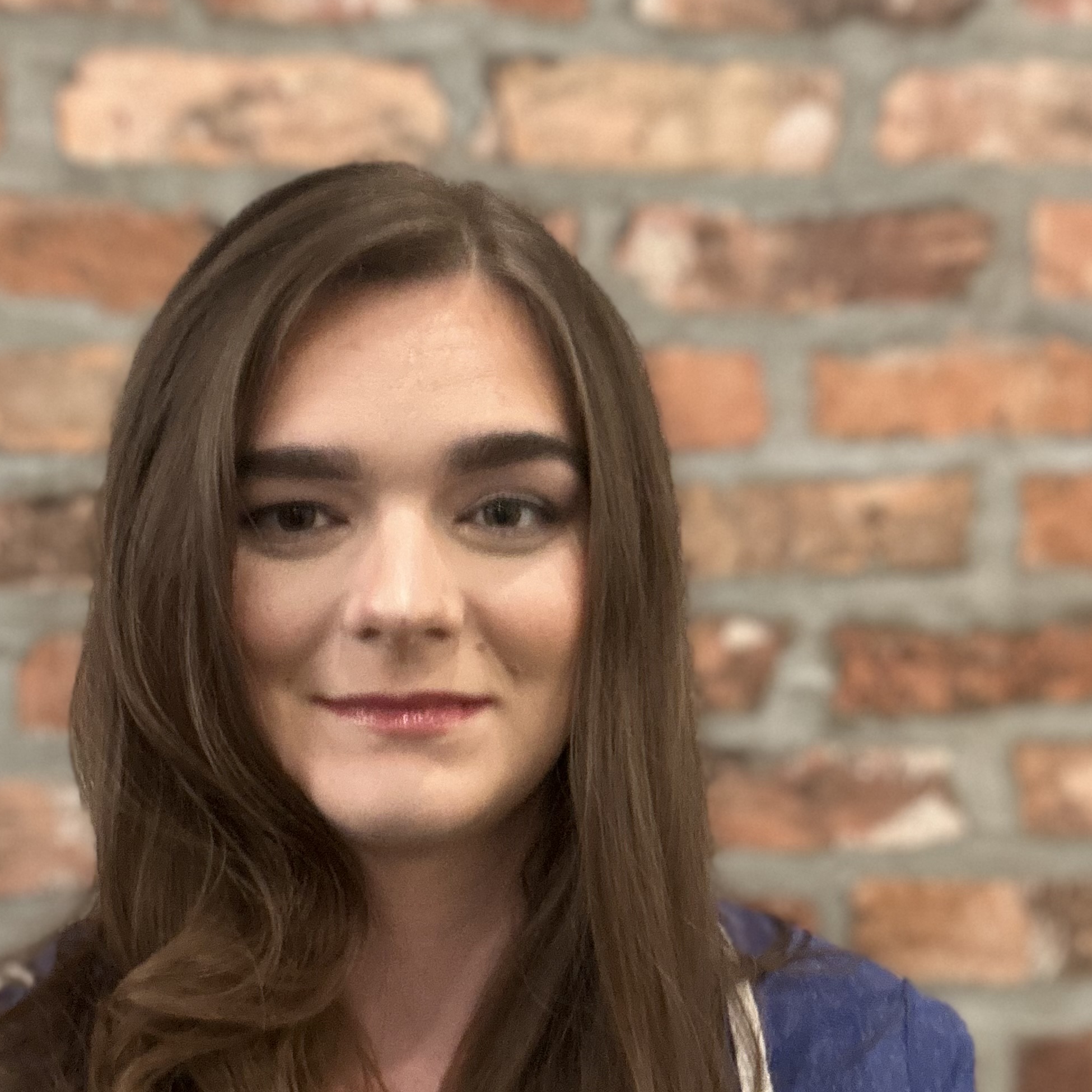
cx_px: 474
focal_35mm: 42
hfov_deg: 40.0
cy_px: 641
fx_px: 1499
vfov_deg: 39.9
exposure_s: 1/40
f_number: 1.9
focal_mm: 2.69
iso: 320
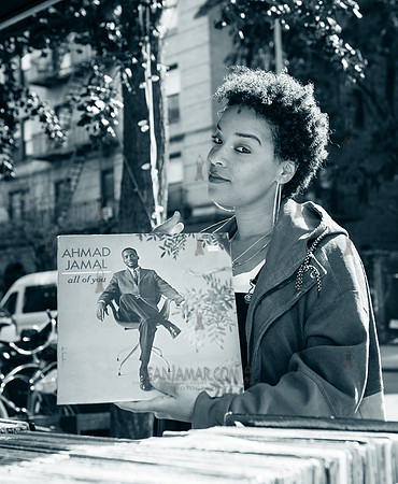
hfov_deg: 27.7
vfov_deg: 33.4
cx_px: 233
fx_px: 806
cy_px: 242
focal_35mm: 56
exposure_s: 1/400
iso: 250
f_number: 4
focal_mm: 40
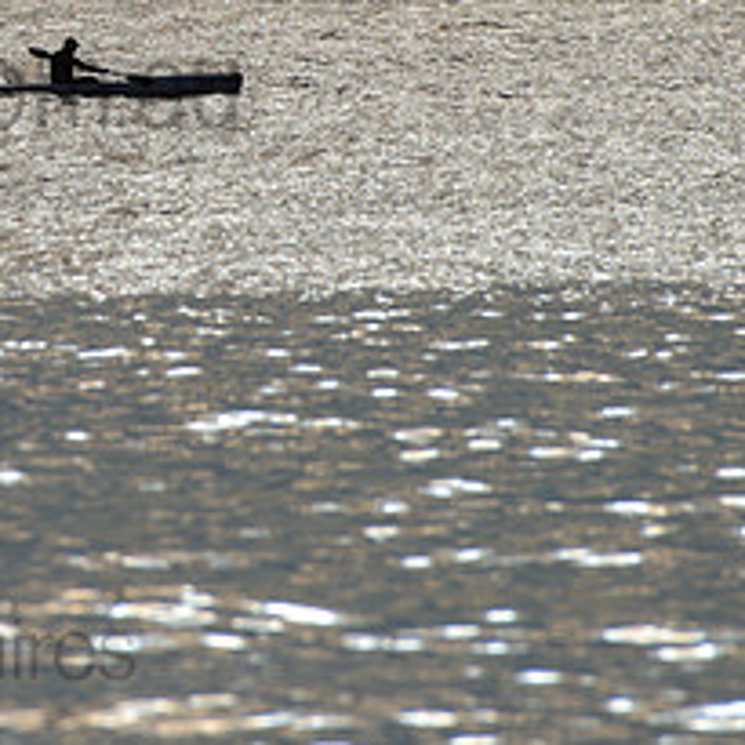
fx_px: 35769
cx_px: 81
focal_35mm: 1469
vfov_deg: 1.2
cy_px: 61
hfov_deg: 1.2
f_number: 8
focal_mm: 500
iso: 64
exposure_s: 1/2000
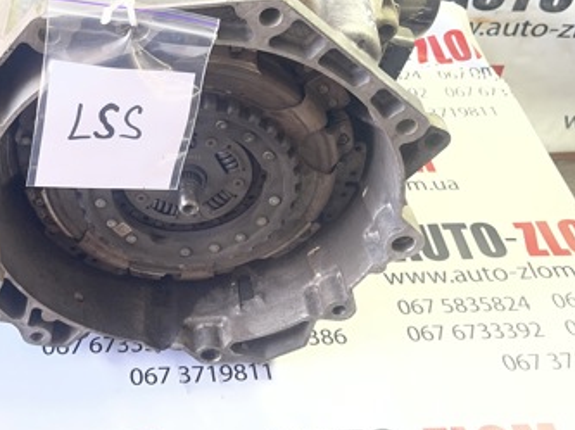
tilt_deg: -39.5
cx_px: 138
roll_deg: -2.1
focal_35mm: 48
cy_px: 108
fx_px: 796
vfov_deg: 29.7
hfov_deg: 38.6
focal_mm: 5.1
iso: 64
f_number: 1.6
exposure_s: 1/100
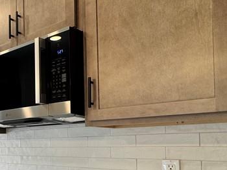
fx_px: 269
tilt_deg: +0.5
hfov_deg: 37.2
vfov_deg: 33.8
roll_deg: +1.6
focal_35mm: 41
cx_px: -31
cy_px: 141
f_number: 2.2
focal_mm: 2.22
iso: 160
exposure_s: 1/120
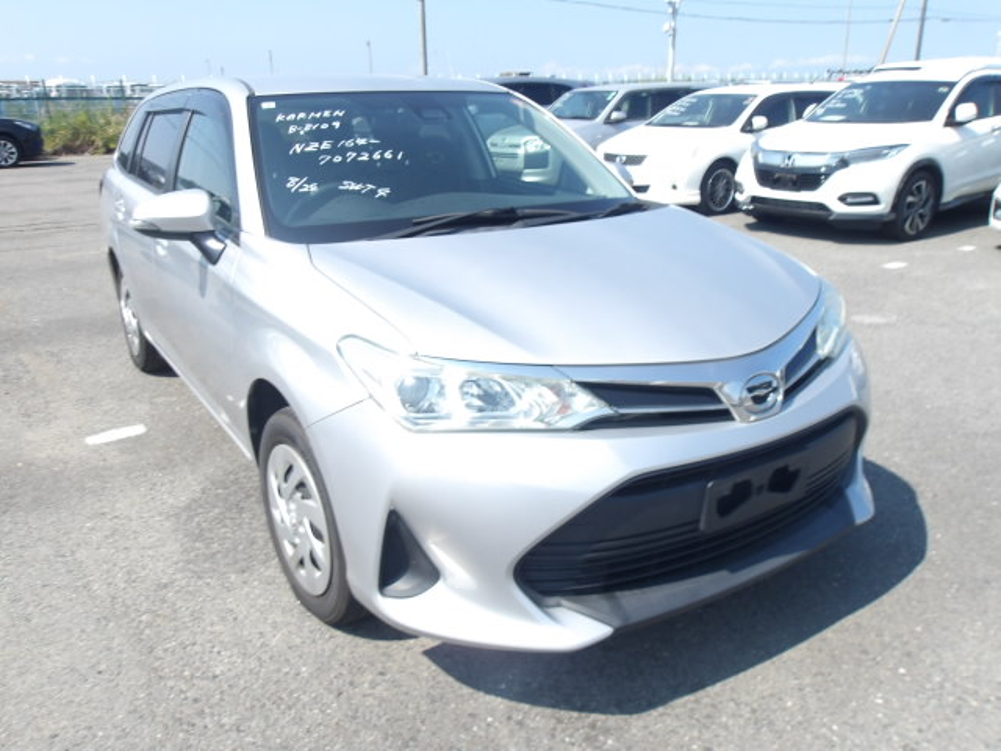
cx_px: 500
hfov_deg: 65.3
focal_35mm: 27
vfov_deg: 51.4
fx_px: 781
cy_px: 376
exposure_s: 1/60
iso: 100
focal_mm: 4.9
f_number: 10.4
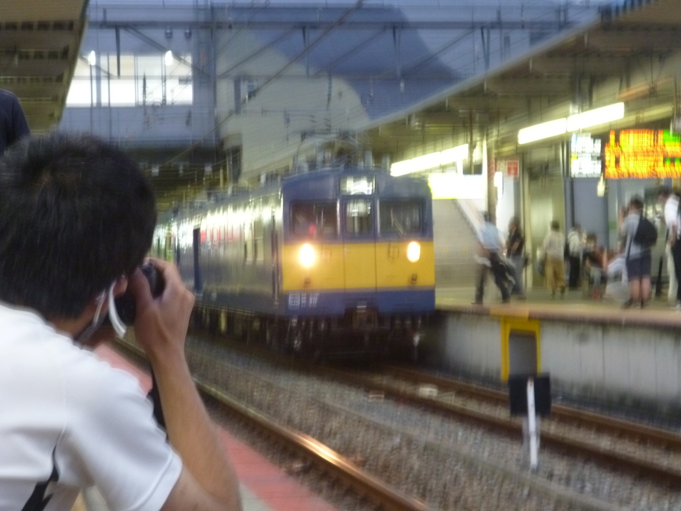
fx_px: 1534
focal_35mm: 78
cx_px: 340
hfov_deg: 25.0
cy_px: 256
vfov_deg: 18.9
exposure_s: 1/4
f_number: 5.4
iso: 400
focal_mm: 13.9
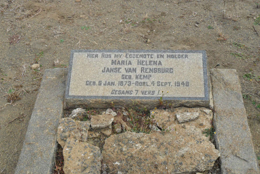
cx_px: 128
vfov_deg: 24.6
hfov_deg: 36.2
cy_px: 98
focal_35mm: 55
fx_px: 397
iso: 100
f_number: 5
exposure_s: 1/250
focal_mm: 9.3
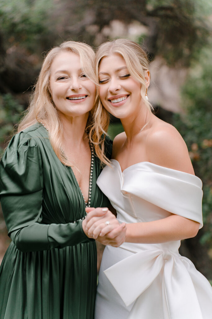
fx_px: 662
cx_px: 106
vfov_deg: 27.0
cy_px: 160
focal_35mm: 75
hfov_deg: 18.2
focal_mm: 75
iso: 320
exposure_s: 1/200
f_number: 2.8
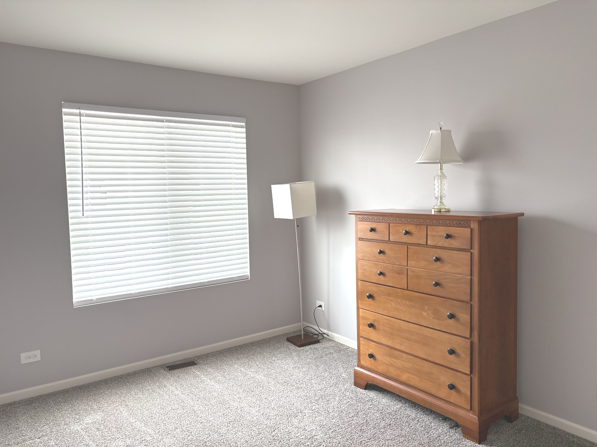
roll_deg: +1.5
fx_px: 448
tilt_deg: -3.3
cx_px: 298
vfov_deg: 53.1
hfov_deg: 67.3
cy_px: 224
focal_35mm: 26
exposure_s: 1/154
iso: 64
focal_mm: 5.96
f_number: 1.6
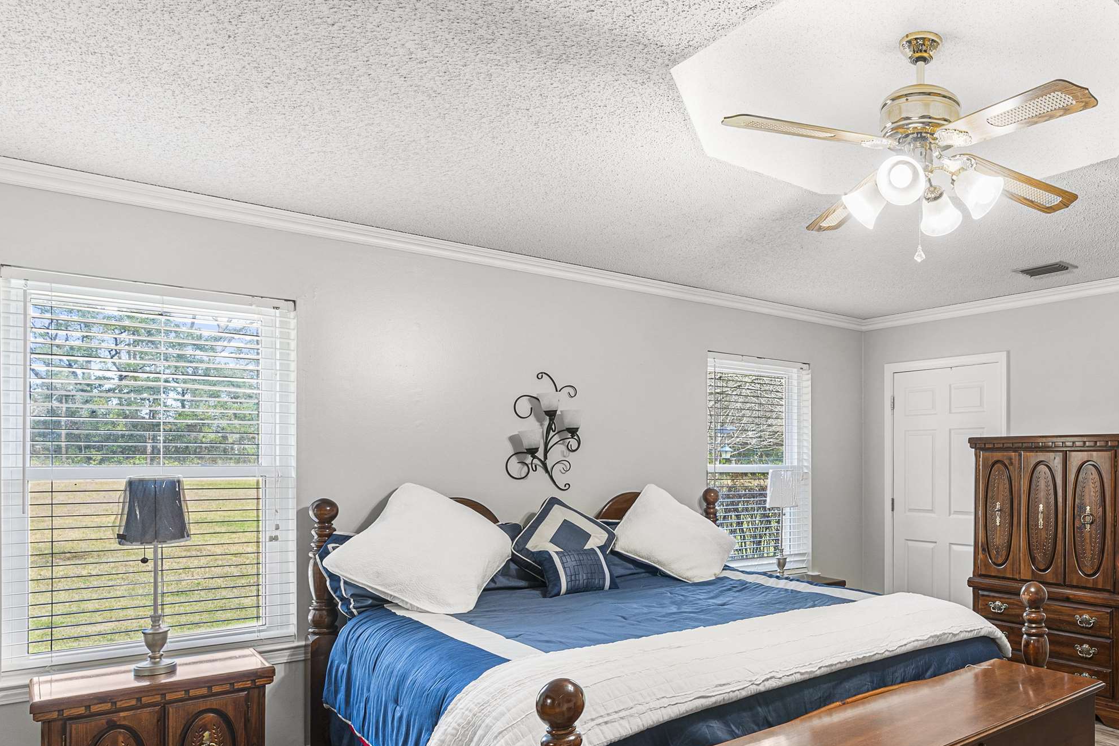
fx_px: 777
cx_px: 845
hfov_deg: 66.8
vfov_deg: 50.6
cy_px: 479
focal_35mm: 25
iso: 320
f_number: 6.3
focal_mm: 16
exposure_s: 1
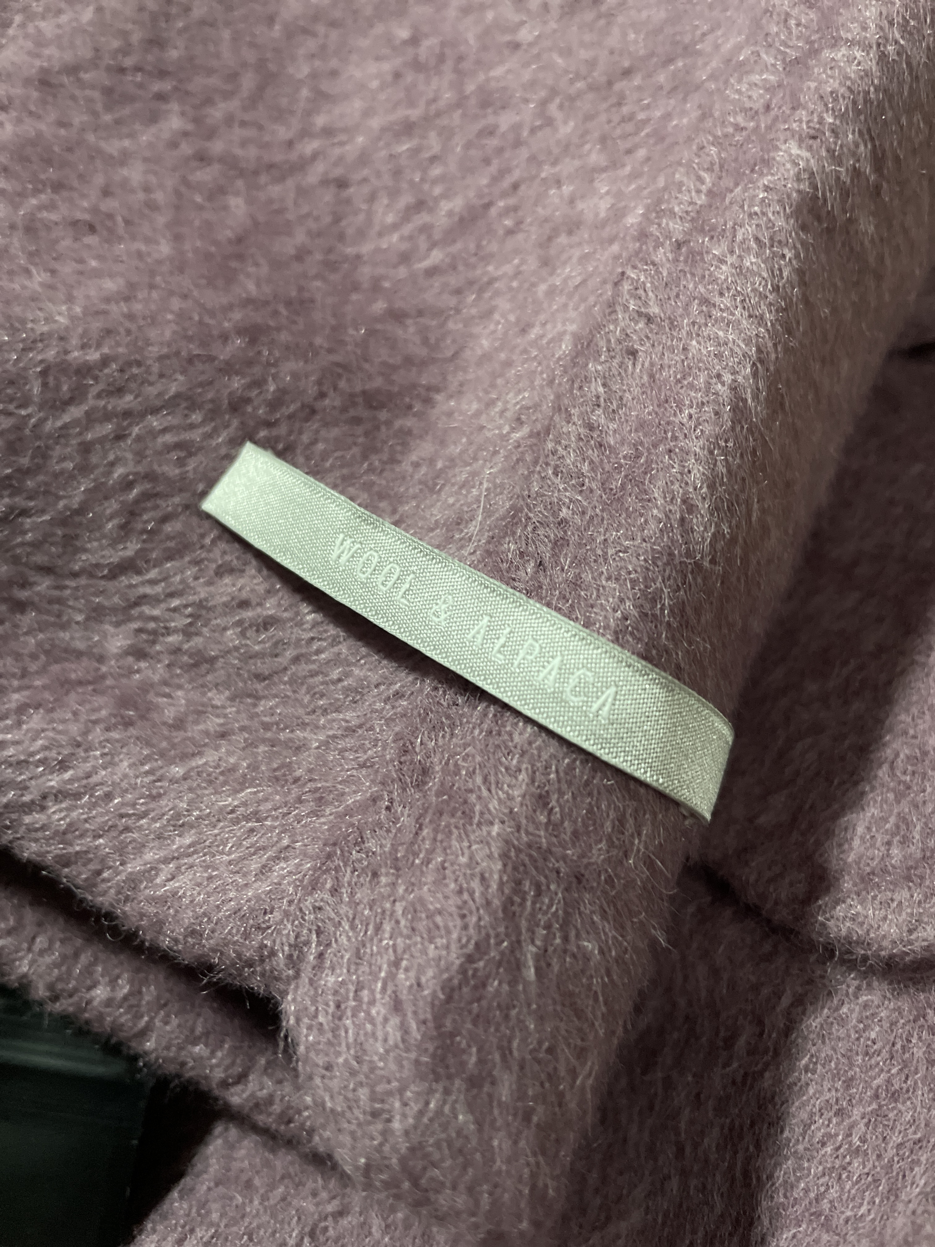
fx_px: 936
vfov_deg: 67.3
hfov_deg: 53.1
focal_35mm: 26
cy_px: 624
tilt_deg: -64.4
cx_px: 468
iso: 500
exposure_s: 1/25
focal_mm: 4.2
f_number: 1.6
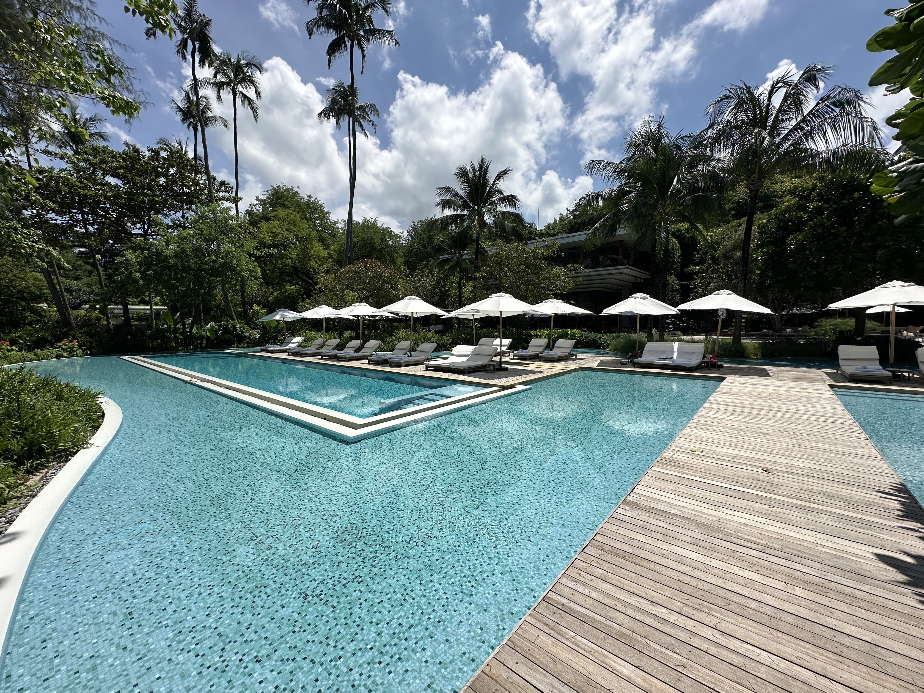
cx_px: 462
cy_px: 346
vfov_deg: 85.7
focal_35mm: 14
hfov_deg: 102.1
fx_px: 374
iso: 50
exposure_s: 1/3731
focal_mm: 2.22
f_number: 2.2
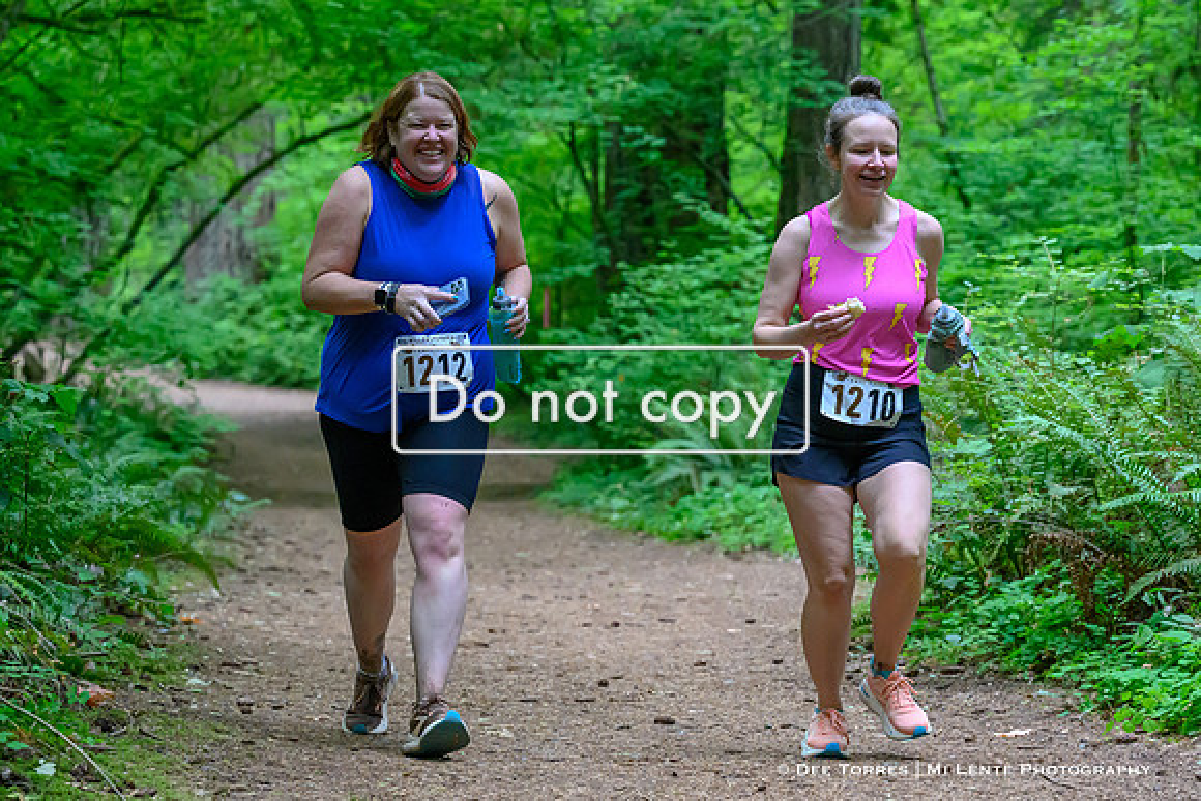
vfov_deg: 13.0
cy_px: 446
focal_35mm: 105
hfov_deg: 19.4
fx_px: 3504
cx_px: 816
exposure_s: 1/800
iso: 8000
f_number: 4
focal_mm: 76
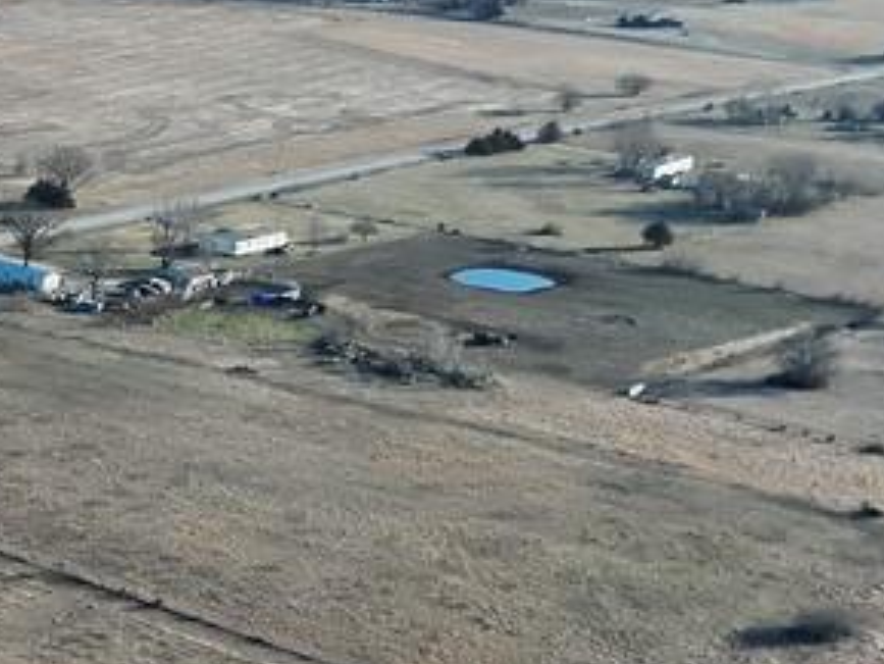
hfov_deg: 18.8
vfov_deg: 17.4
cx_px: -609
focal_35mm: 85
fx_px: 2172
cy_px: 266
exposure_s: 1/4000
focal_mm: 6.72
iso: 290
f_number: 1.7
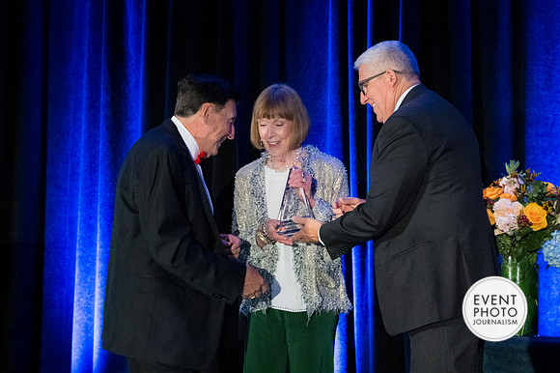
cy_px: 186
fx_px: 1399
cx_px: 280
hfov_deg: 22.6
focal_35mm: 90
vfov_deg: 15.2
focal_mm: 60
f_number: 4
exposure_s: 1/125
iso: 10000
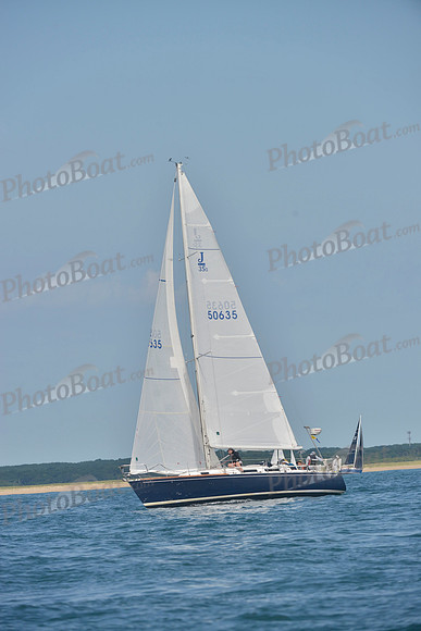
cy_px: 316
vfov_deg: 7.9
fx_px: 4558
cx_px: 210
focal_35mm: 260
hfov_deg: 5.3
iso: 280
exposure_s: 1/1600
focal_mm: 260
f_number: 8
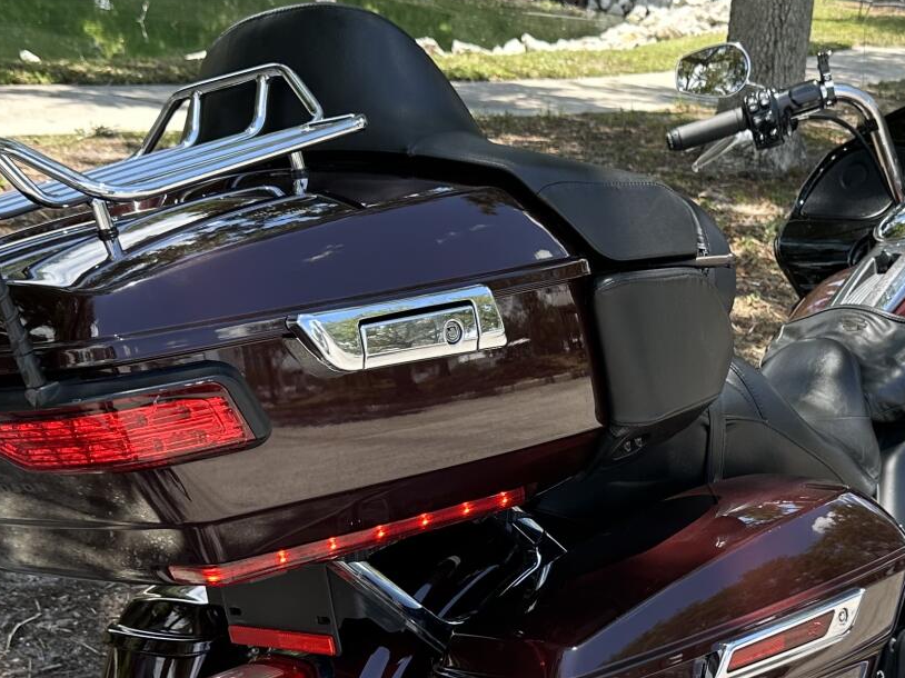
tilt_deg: -21.1
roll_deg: -8.1
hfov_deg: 32.3
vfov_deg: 24.3
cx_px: 638
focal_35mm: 59
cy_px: 569
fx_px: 1542
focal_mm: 6.86
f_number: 1.78
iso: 80
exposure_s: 1/816
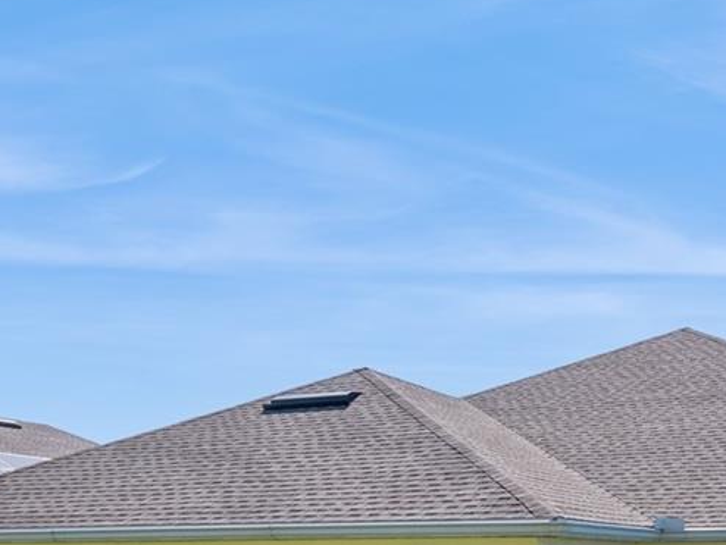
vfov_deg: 24.4
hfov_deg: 33.8
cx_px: 529
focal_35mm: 56
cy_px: 595
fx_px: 1175
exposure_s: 1/320
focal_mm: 12
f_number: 11
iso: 200
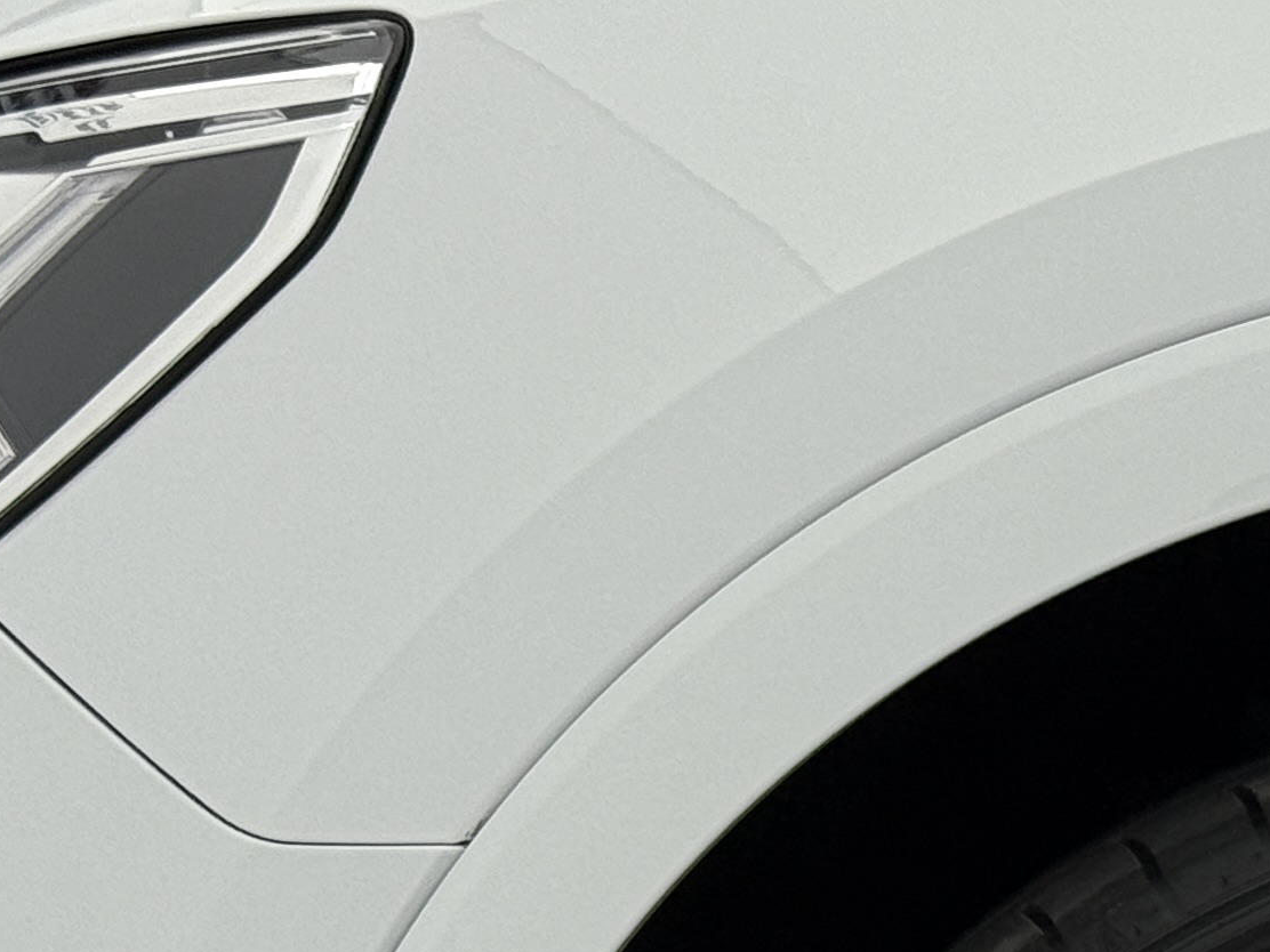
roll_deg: -0.6
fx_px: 6384
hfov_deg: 11.2
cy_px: 1360
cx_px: 1396
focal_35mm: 174
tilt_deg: -7.7
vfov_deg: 8.4
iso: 80
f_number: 1.78
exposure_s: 1/418
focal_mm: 6.76
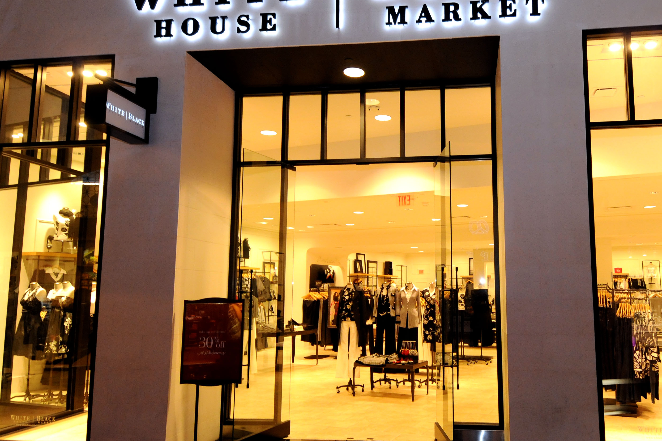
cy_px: 222
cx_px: 420
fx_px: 1011
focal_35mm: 55
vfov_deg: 24.6
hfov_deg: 36.0
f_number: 5.6
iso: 800
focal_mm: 24
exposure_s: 1/30
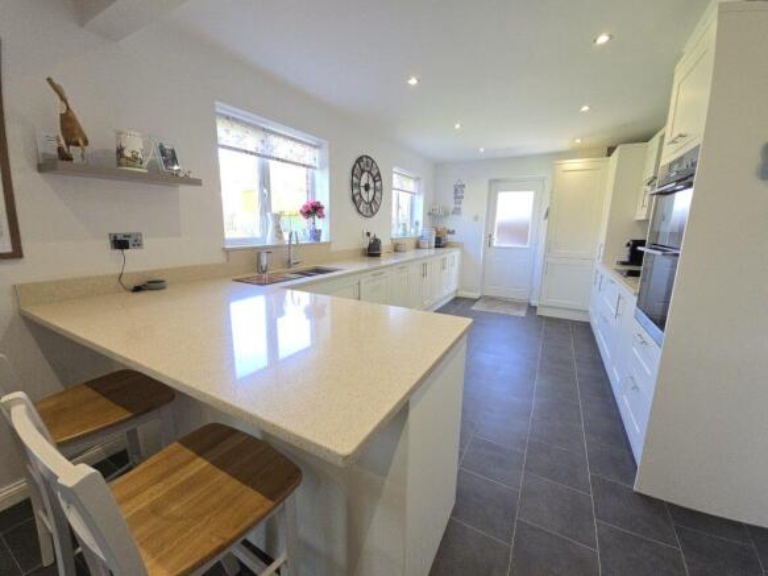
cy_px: 288
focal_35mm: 13
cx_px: 384
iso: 64
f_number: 2.2
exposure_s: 1/50
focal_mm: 2.2
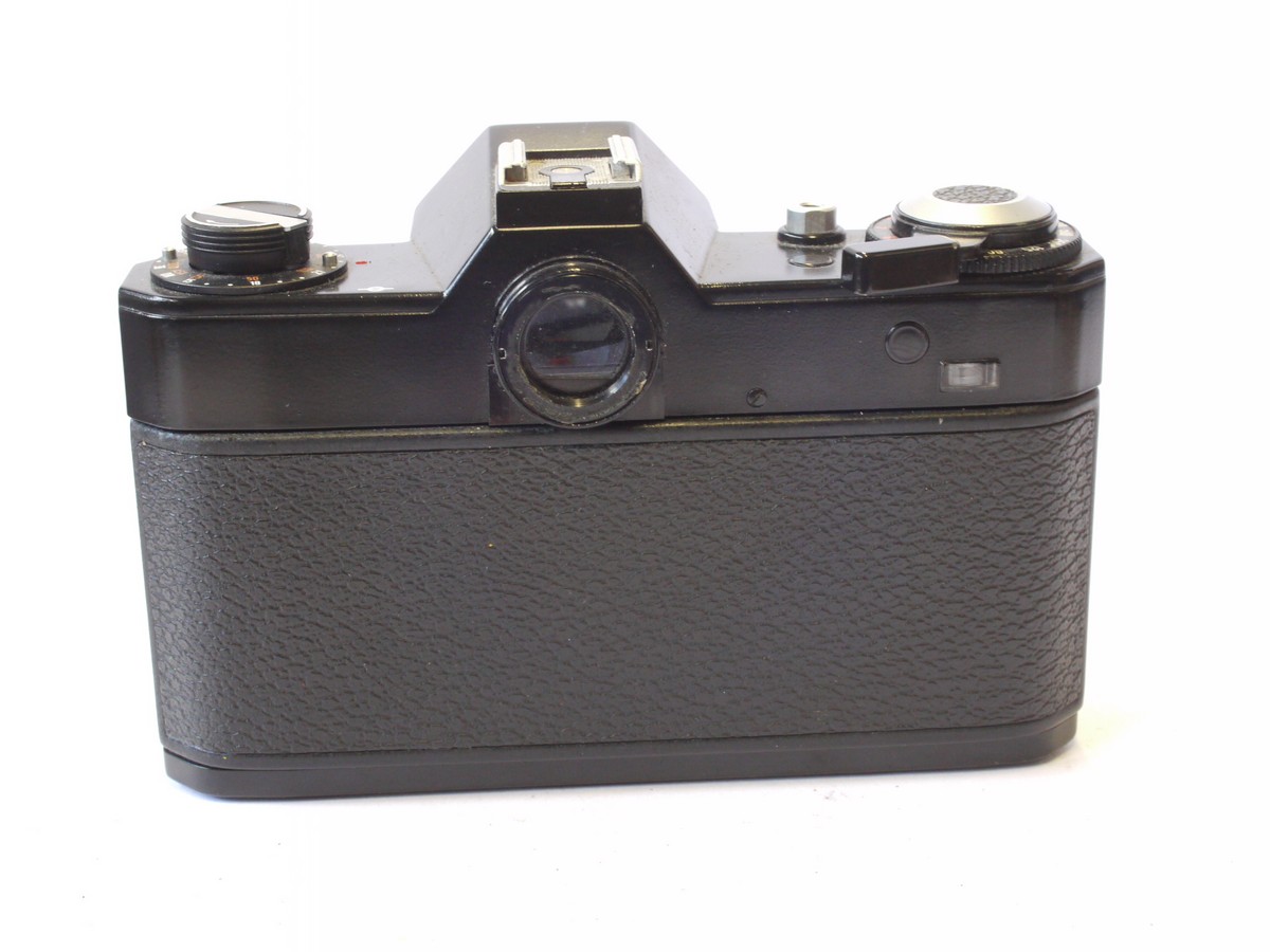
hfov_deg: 32.2
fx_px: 2201
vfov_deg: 24.4
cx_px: 635
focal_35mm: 60
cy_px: 476
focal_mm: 30
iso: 800
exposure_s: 1/15
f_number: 11
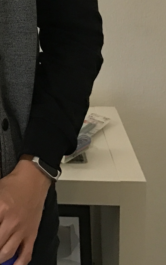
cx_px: -76
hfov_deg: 11.5
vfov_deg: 17.7
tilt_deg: -5.3
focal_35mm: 109
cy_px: -94
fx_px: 789
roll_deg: +0.7
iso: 80
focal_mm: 3.99
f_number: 1.8
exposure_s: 1/17
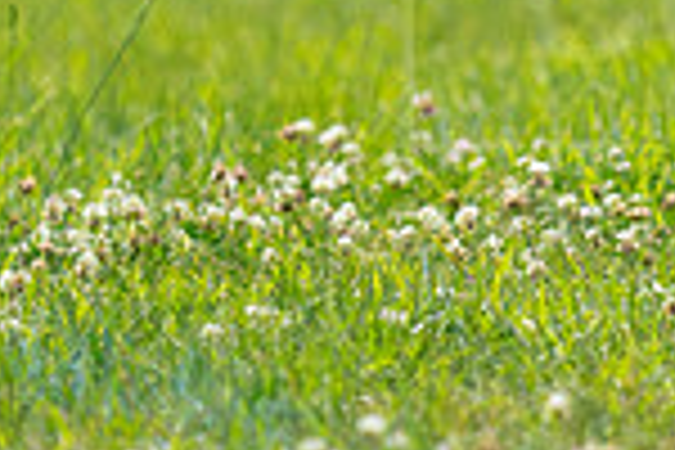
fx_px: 24729
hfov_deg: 1.6
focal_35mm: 1319
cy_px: 83
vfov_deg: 1.0
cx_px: 832
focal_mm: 341
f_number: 6.3
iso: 1000
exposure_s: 1/4000
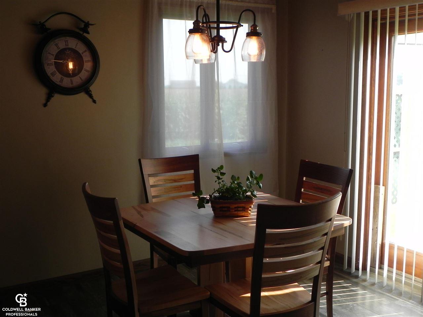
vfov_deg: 35.1
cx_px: 212
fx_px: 501
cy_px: 158
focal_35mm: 41
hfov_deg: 45.8
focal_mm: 7.3
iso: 160
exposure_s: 1/92.4
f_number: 3.5
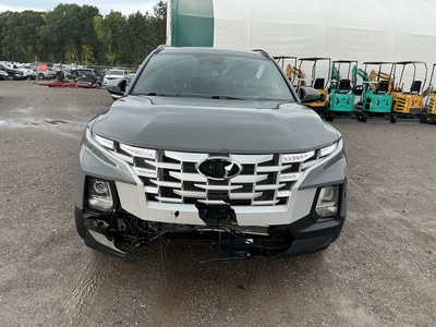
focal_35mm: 28
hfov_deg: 63.4
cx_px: 218
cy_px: 164
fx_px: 353
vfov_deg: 49.7
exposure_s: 1/172
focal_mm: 3
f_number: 1.8
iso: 20
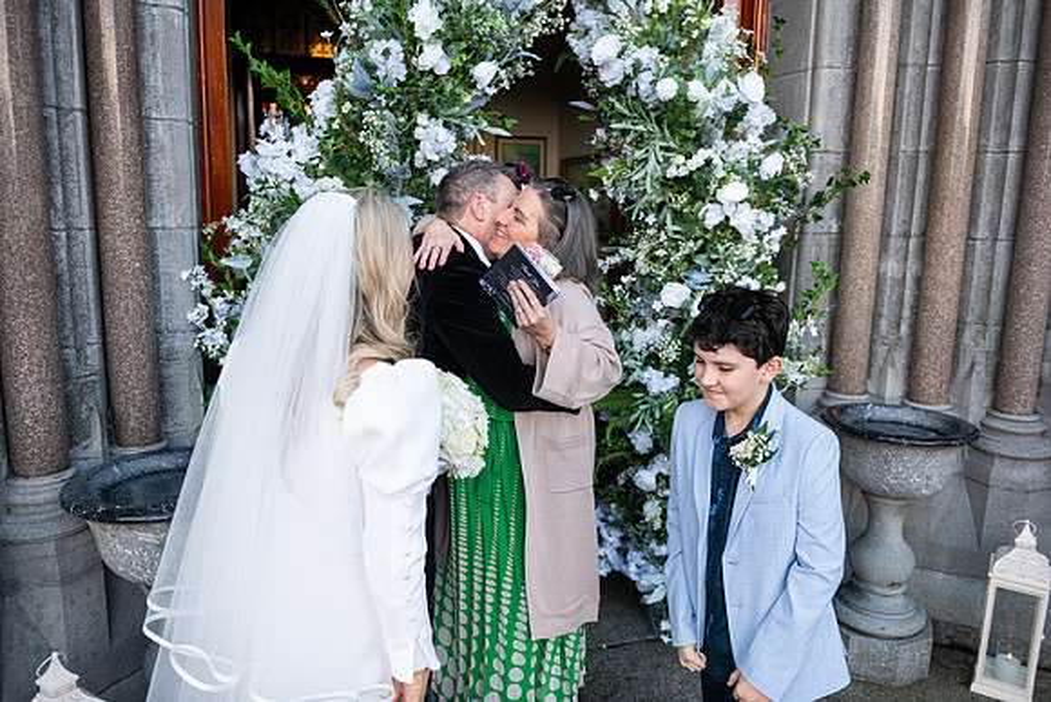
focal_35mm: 27
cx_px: 526
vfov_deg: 48.0
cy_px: 351
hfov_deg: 67.4
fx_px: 788
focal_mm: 27
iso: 500
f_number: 3.5
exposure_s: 1/1000
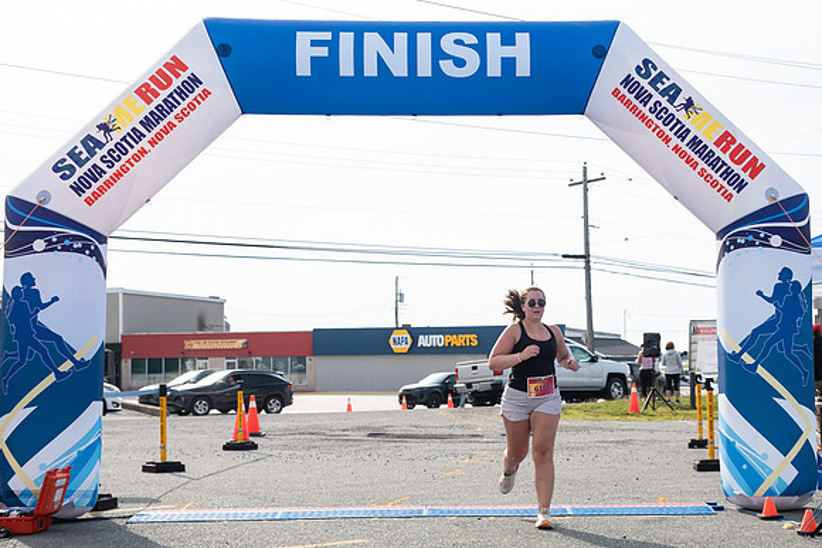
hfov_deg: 32.9
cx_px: 512
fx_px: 1387
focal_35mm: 61
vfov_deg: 22.3
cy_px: 329
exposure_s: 1/3200
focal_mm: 48
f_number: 4
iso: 800
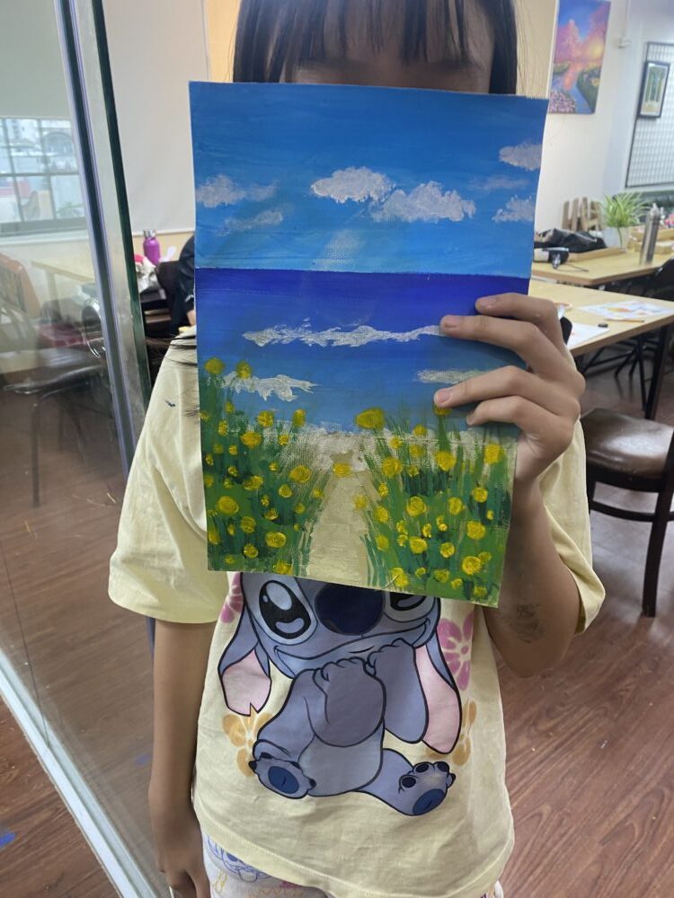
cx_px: 337
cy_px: 449
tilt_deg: -26.4
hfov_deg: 53.1
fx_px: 675
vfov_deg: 67.3
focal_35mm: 26
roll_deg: -0.8
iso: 100
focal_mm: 4.25
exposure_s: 1/50
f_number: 1.8
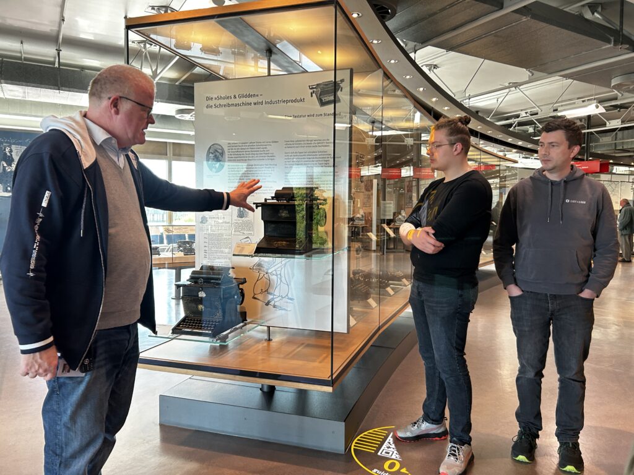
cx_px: 317
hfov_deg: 67.3
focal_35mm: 26
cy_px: 238
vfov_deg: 53.1
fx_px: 476
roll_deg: -0.1
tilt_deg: -3.0
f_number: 1.5
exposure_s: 1/67
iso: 125
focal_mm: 5.7
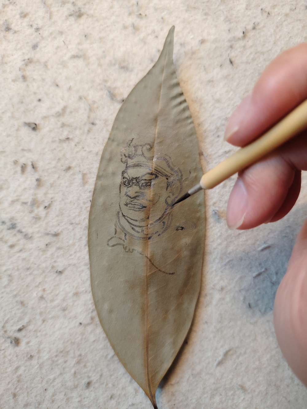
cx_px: 154
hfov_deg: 56.8
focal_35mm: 24
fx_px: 284
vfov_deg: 71.6
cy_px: 204
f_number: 1.75
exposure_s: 1/400
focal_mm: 5.25
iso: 3531
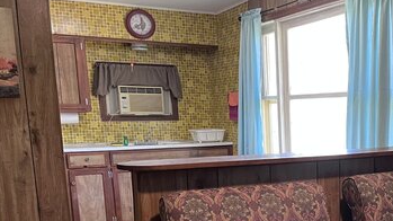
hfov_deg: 37.2
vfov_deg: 22.3
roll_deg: +0.0
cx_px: 356
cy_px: 212
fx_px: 542
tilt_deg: -10.0
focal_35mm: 52
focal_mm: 5.1
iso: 320
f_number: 1.6
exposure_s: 1/60
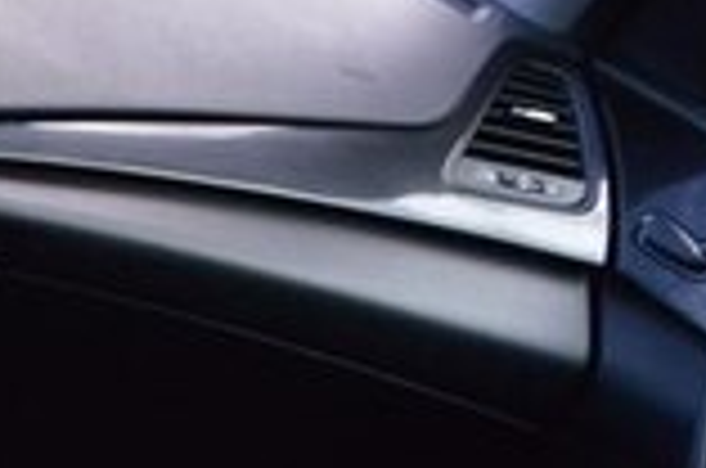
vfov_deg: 9.8
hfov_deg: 13.3
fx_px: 2720
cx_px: -558
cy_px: 38
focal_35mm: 139
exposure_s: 1/400
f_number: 5.6
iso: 800
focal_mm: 22
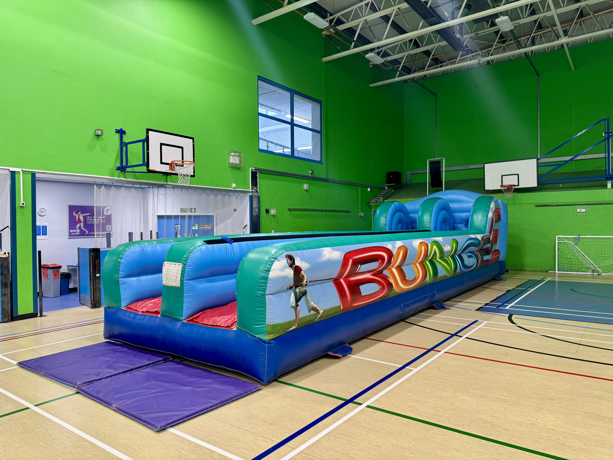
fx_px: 425
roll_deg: +0.7
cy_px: 230
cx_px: 306
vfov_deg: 56.8
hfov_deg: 71.6
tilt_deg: -0.8
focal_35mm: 24
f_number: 1.78
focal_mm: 6.76
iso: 125
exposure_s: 1/50
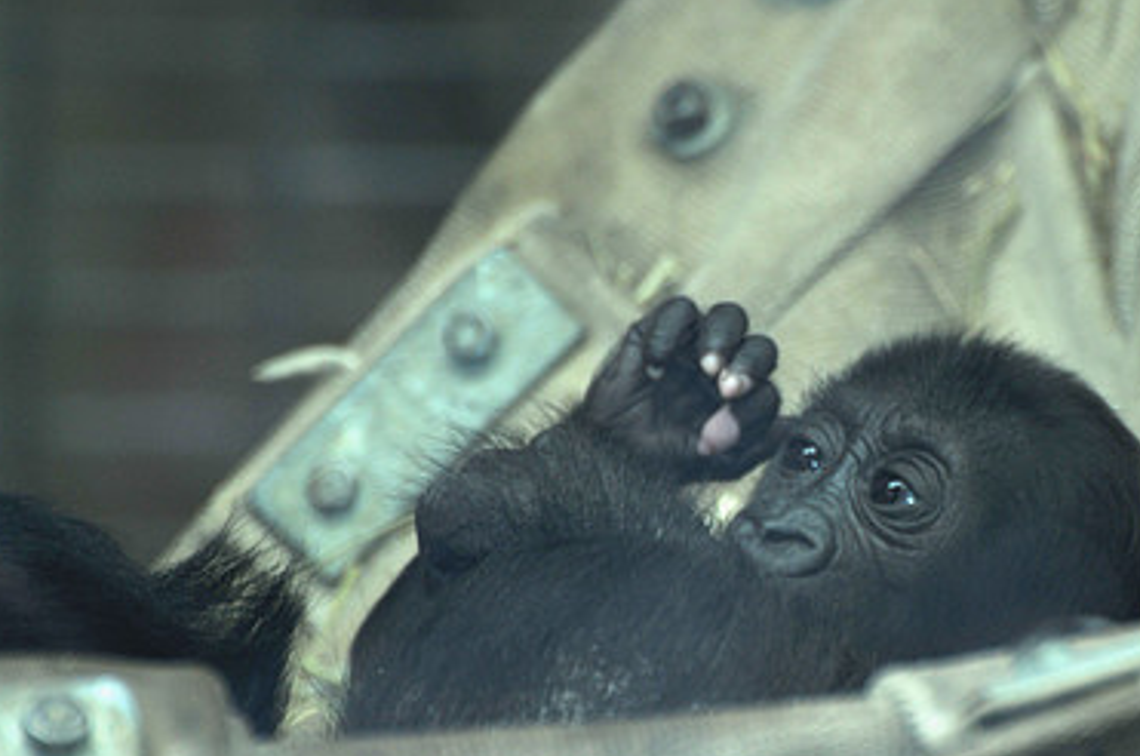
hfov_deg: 2.9
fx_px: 22255
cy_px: 530
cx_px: 870
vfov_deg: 1.9
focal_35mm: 704
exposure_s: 1/60
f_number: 5.6
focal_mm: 300
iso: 200
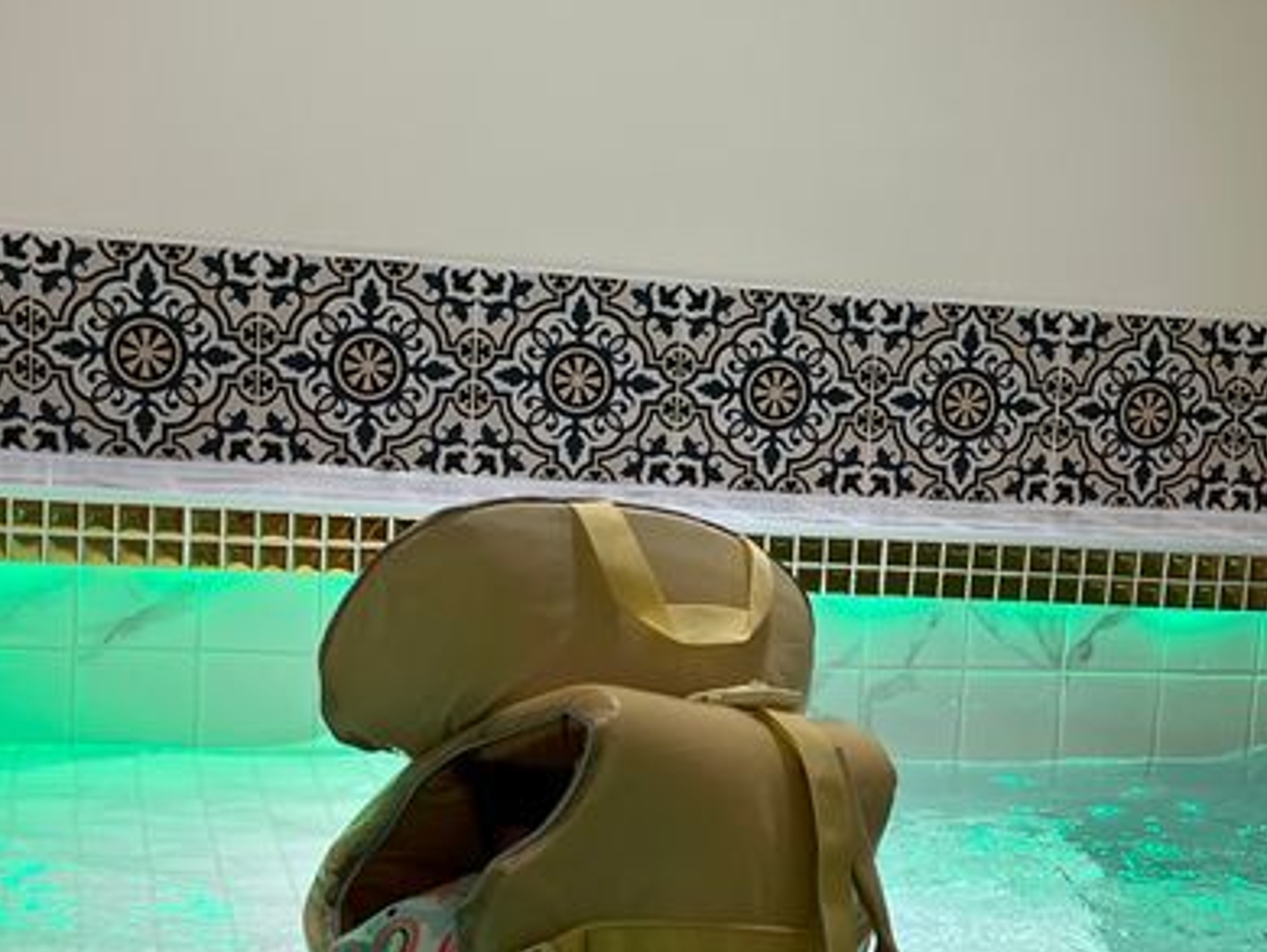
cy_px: 686
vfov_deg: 20.3
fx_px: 2637
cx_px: 845
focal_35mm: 72
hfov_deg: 26.9
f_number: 1.5
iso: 80
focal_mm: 5.7
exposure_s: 1/120
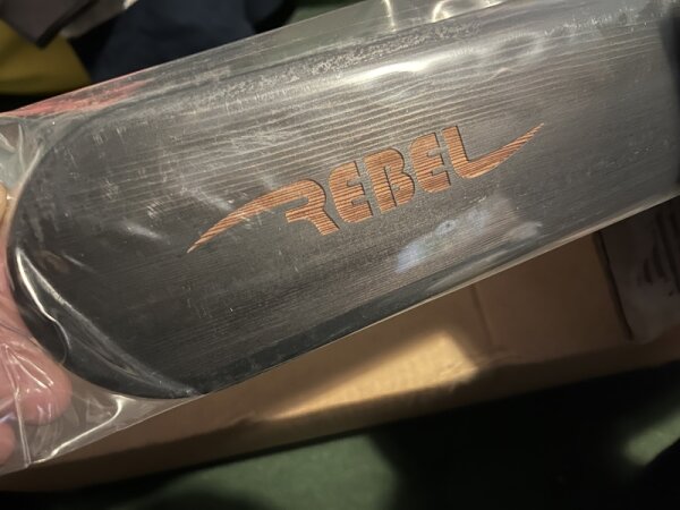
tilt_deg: -65.4
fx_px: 511
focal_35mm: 26
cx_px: 340
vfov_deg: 53.1
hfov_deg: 67.3
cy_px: 255
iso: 800
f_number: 1.6
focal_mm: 5.1
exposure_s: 1/14
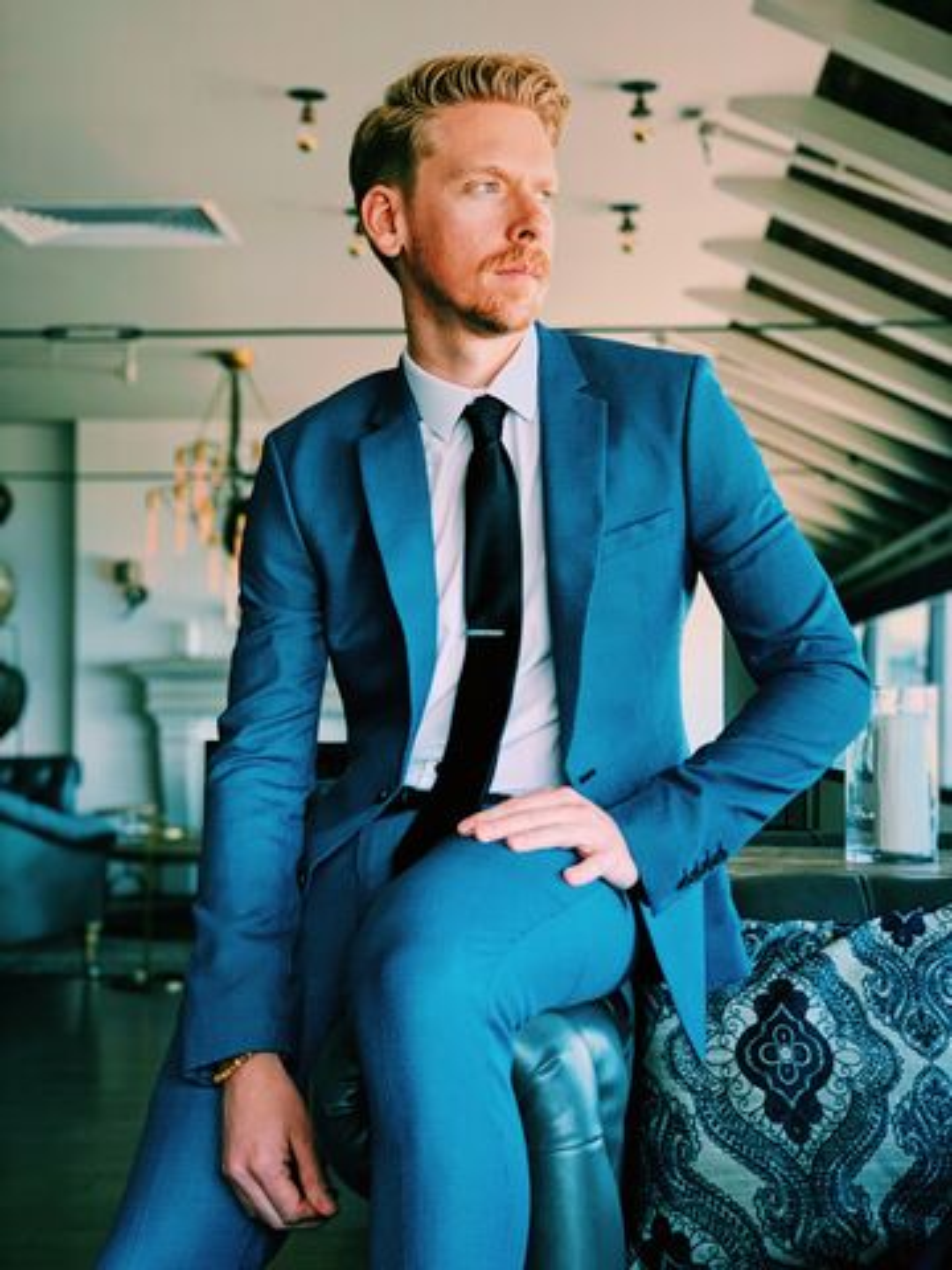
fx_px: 1907
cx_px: 476
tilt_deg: +3.3
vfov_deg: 36.8
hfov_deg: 28.0
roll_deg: +0.3
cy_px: 635
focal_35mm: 52
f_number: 2.4
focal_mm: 6
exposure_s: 1/122
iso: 100
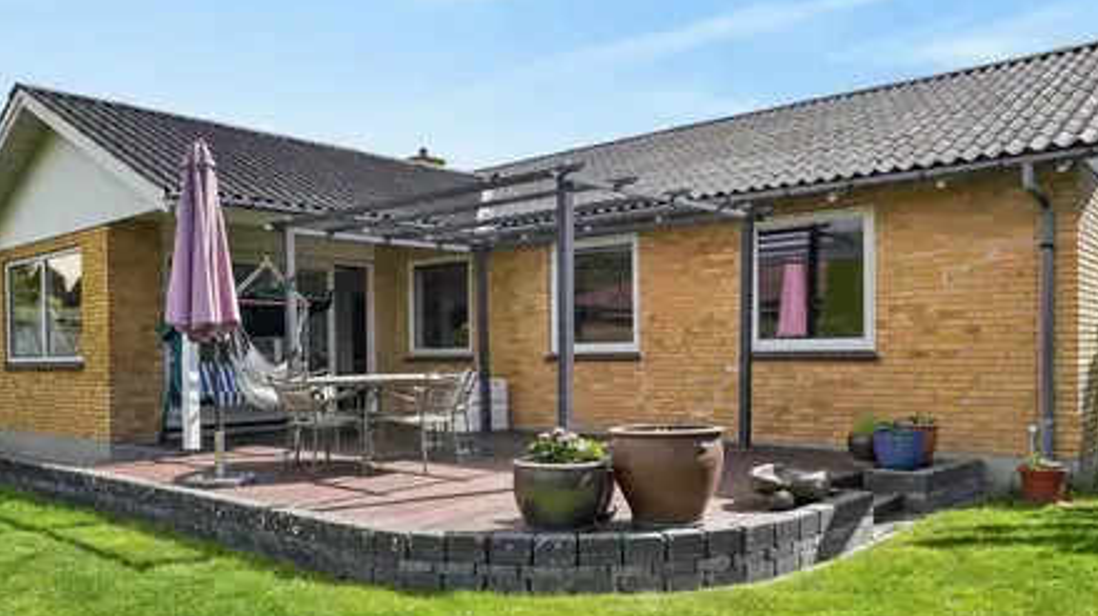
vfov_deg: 38.7
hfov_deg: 64.3
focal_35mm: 30
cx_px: 584
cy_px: 372
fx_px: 873
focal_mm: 21
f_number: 8
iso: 400
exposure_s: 1/640
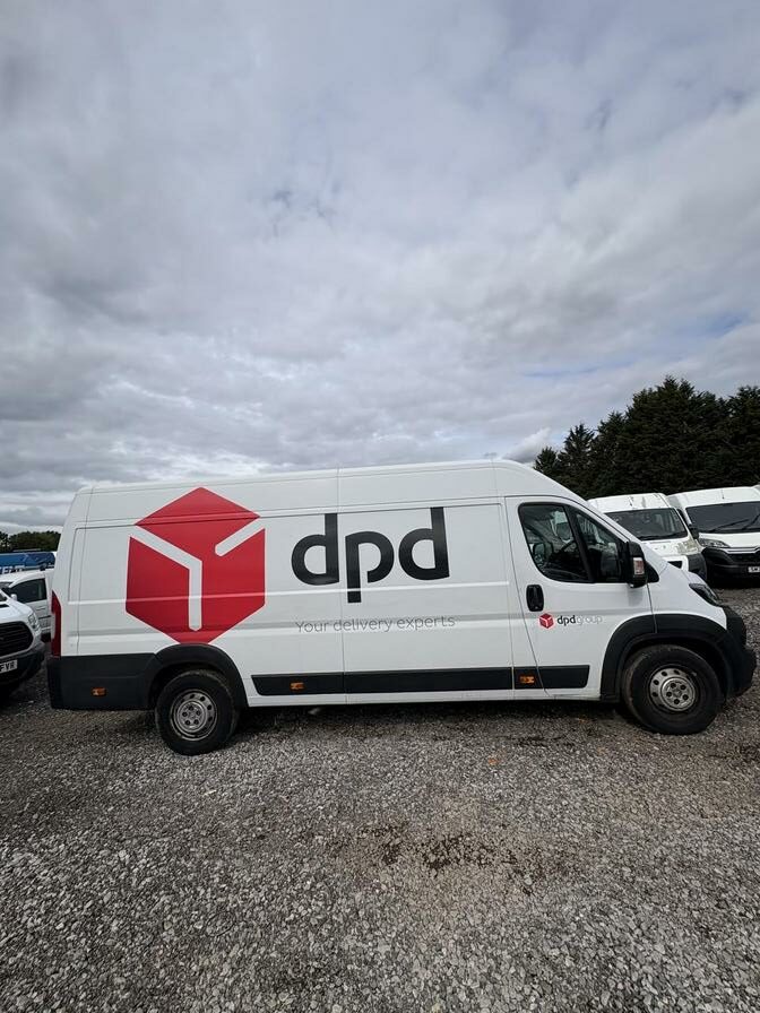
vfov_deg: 102.1
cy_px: 506
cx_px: 380
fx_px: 410
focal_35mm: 14
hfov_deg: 85.7
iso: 50
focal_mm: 2.22
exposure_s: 1/3390
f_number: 2.2
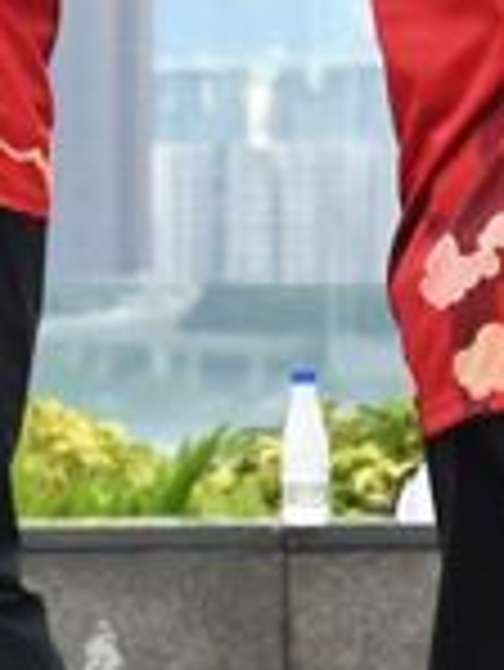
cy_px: -56
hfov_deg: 1.9
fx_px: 15314
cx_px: 1071
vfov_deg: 2.5
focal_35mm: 790
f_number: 9
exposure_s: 1/800
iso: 1250
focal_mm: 120
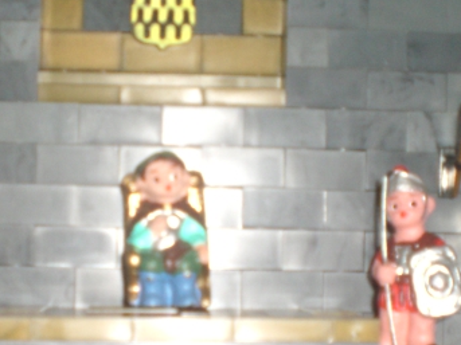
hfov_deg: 27.3
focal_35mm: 71
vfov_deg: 20.6
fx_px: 945
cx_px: 180
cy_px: 251
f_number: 3.1
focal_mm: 6.3
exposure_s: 1/60
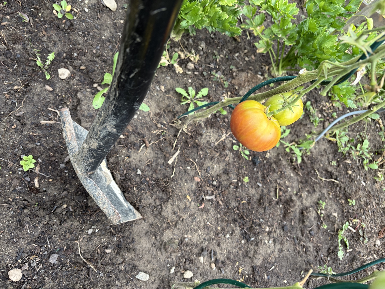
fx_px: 289
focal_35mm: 26
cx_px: 192
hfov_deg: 67.3
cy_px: 144
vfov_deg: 53.1
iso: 160
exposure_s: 1/60
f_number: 1.6
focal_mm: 5.96
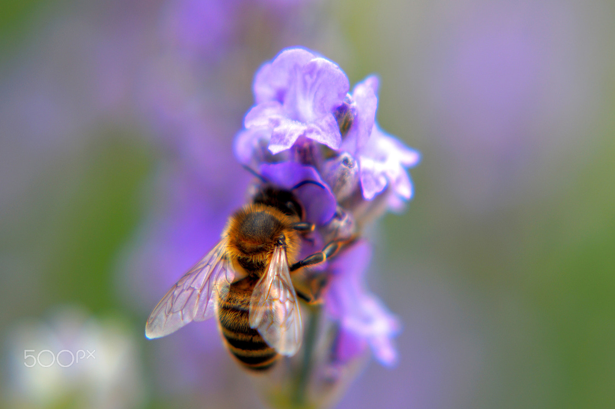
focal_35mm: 165
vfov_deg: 8.3
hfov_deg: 12.5
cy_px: 204
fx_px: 2817
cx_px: 308
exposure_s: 1/200
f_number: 5
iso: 100
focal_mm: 110
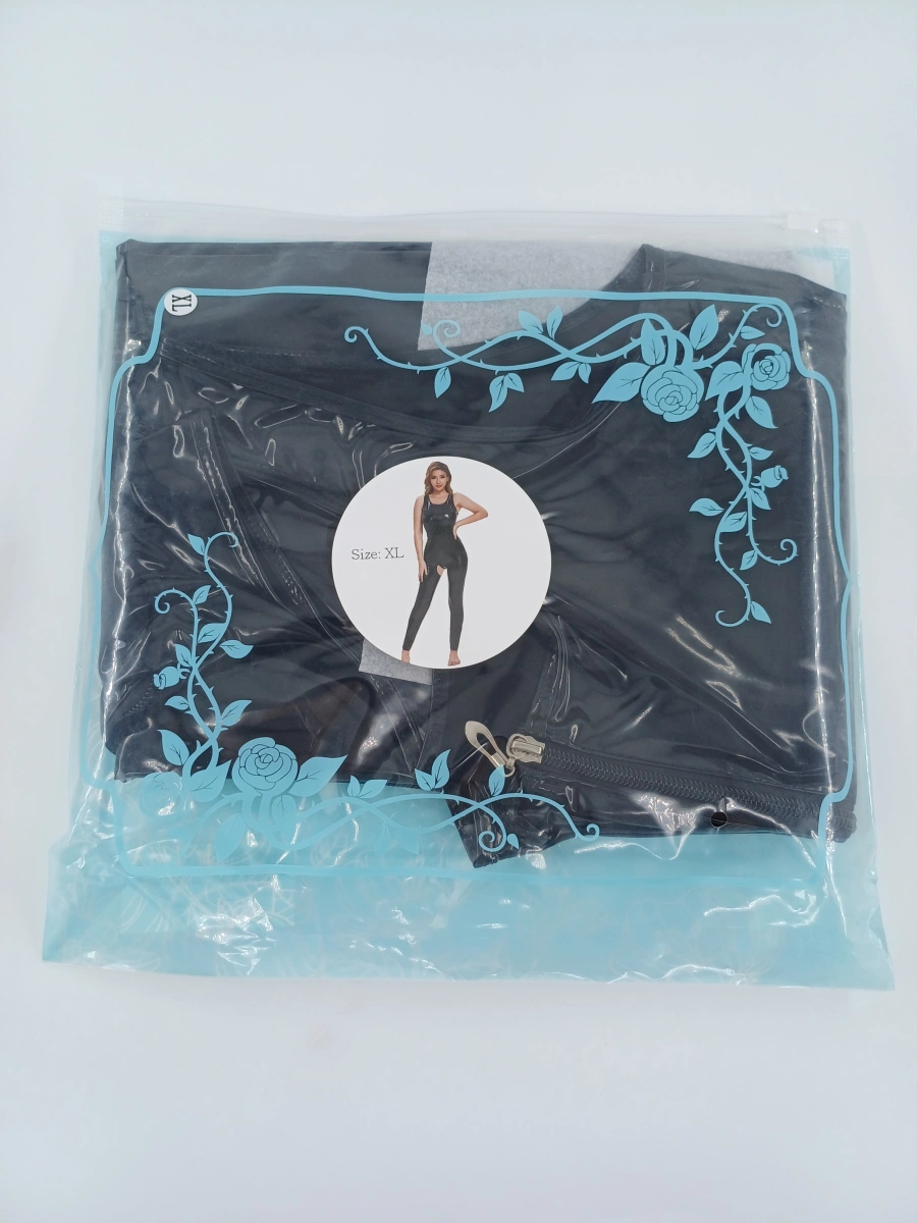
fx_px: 883
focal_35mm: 25
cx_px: 458
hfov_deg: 54.9
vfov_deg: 69.4
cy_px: 612
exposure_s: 1/339
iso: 50
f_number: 1.8
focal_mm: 4.65
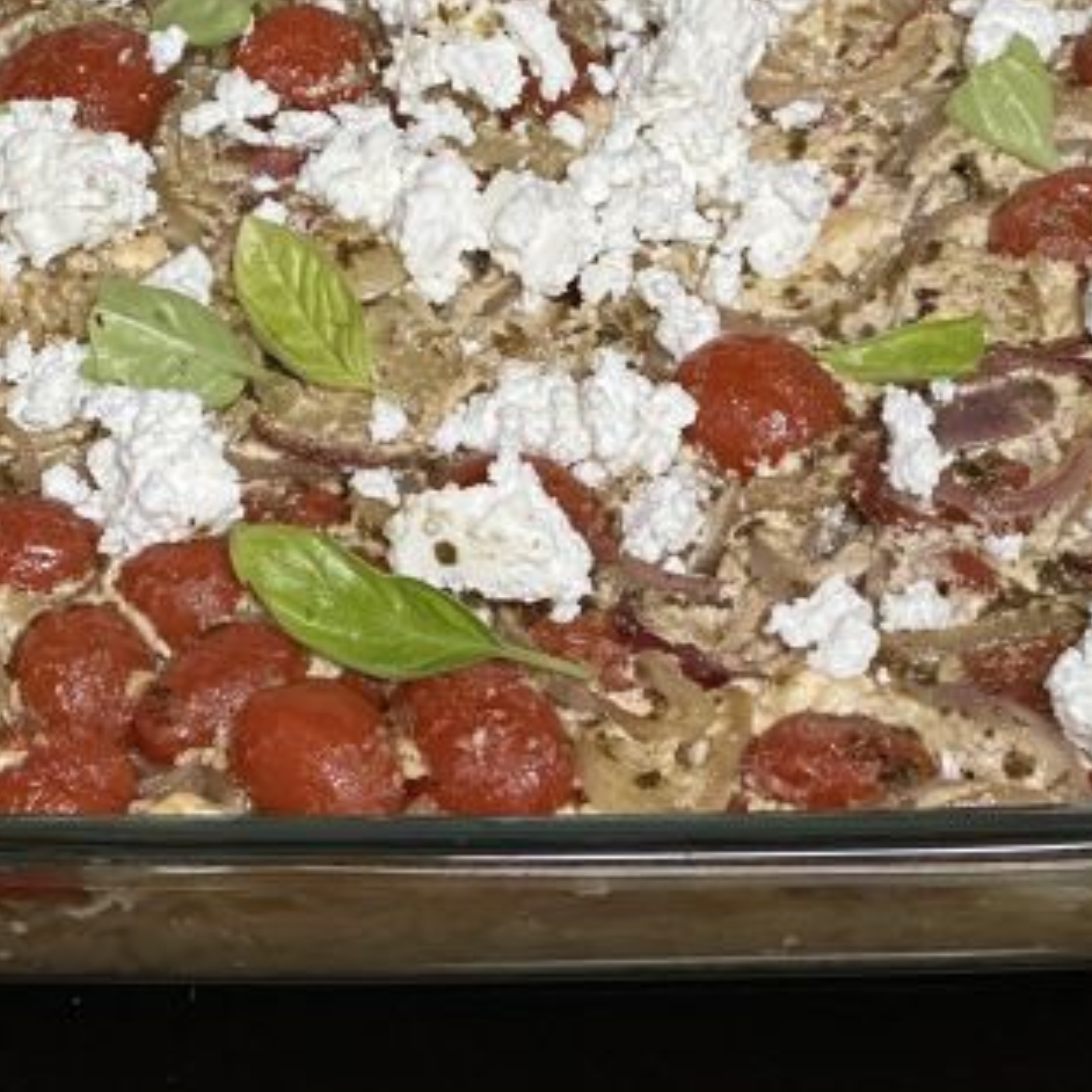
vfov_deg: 13.4
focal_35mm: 130
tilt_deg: -46.2
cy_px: 358
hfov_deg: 13.4
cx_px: 292
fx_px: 4640
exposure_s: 1/50
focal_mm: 9
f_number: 2.8
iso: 640
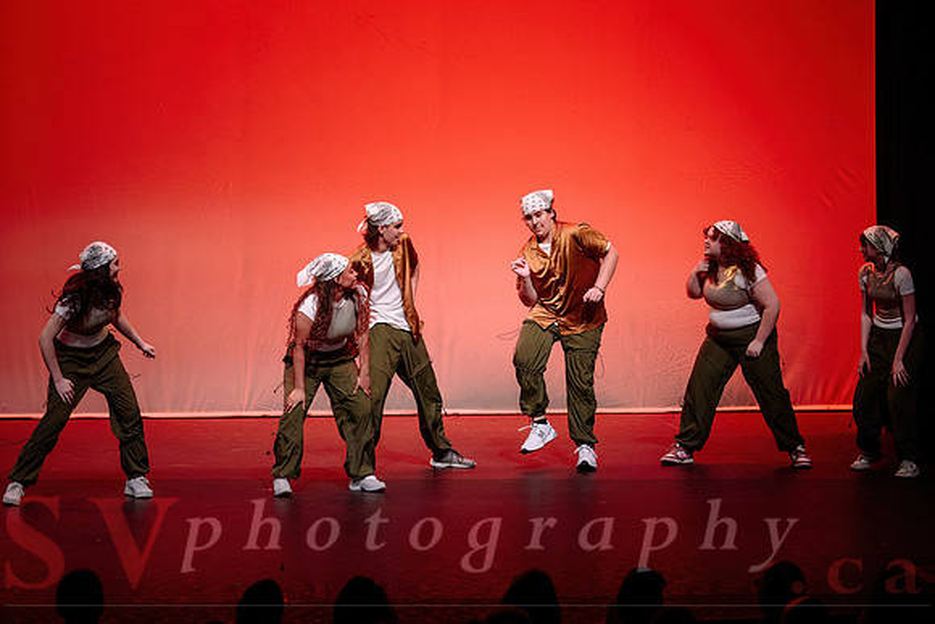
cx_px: 511
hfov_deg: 18.0
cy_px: 331
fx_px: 2956
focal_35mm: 114
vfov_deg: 12.0
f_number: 3.2
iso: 1250
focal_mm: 102
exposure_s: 1/500
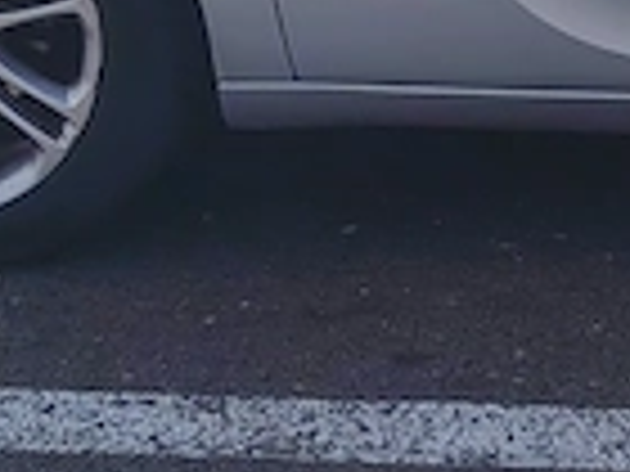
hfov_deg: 10.9
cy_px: -445
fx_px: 3112
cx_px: 1107
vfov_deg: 8.3
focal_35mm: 171
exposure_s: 1/1753
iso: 101
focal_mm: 5.25
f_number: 1.75
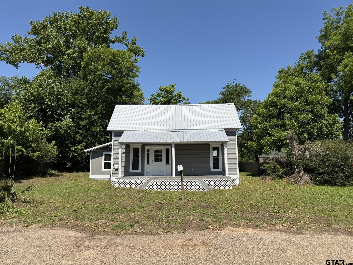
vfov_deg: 56.8
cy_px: 132
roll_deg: -0.2
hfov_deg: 71.6
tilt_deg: +6.7
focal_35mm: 24
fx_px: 245
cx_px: 176
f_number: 1.78
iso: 80
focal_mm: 6.76
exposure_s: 1/8130
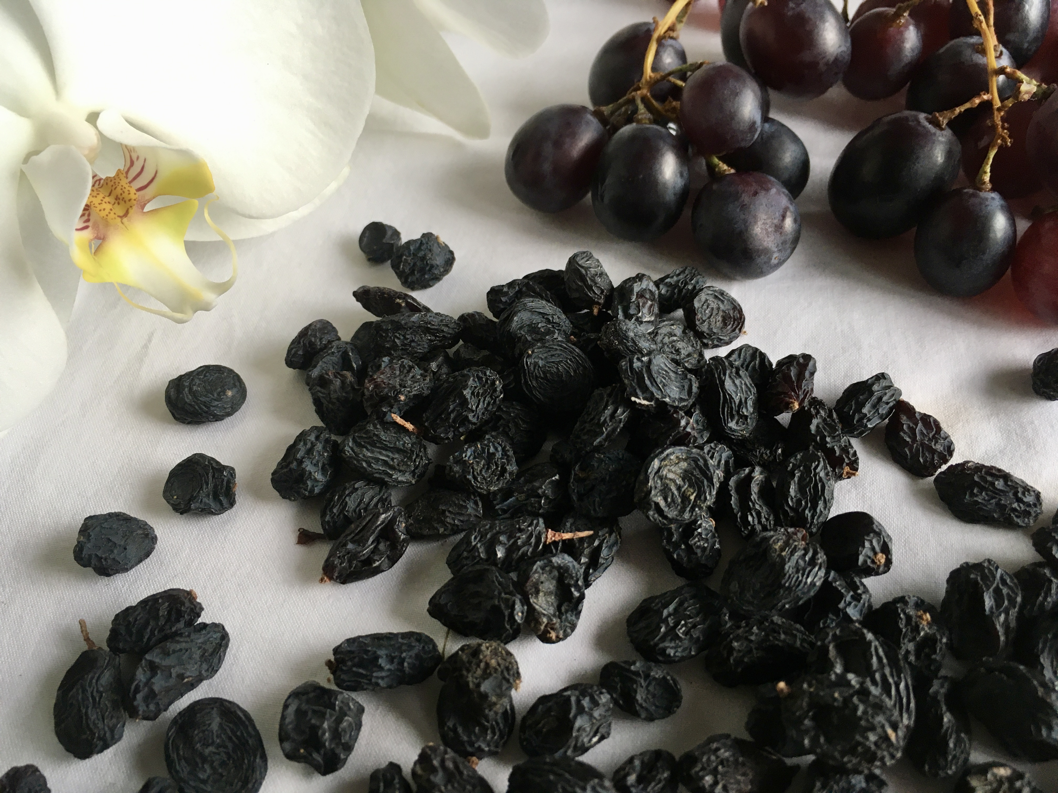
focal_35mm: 29
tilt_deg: -50.3
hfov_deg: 61.7
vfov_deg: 48.2
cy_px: 396
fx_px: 886
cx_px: 529
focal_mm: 4.15
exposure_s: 1/33
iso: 100
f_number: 2.2
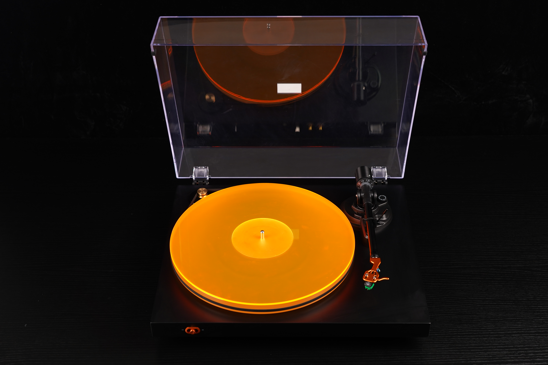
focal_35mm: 51
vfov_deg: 26.5
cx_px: 274
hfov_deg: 38.9
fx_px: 776
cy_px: 182
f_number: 5.6
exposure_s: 1/125
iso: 800
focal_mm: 51
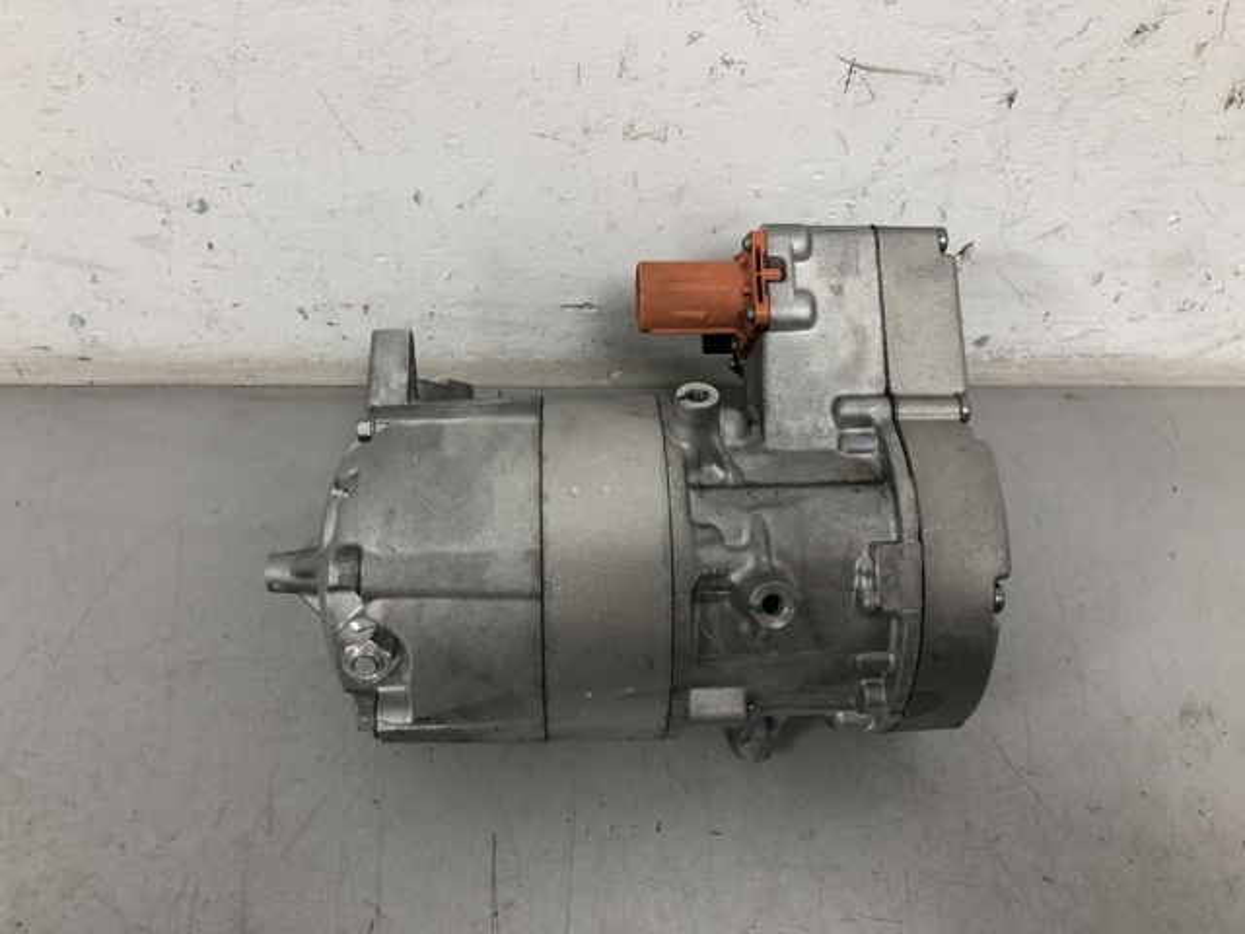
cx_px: 622
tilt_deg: -58.9
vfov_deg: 49.7
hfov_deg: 63.4
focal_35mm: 28
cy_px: 467
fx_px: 1007
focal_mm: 4
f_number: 1.8
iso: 40
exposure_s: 1/33
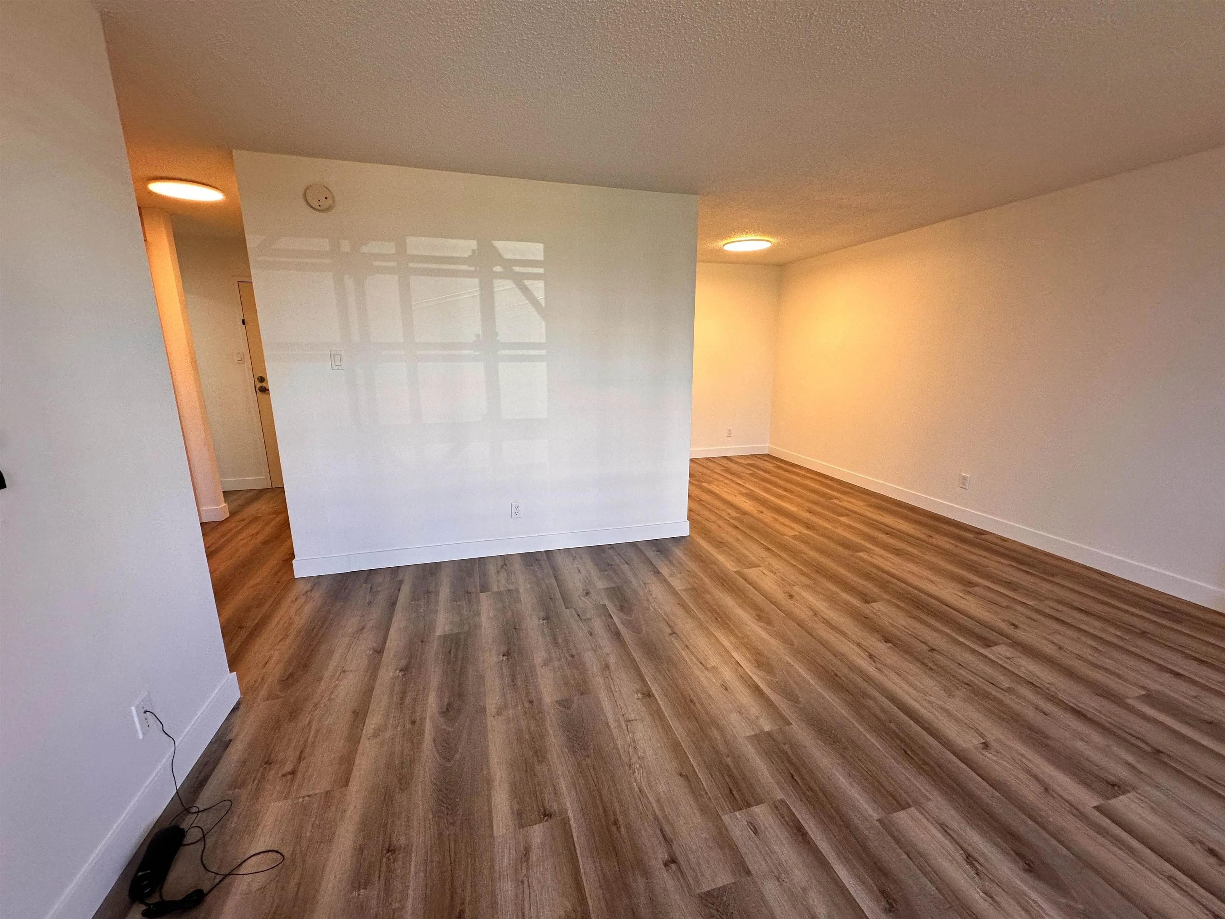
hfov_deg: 102.1
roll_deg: -0.2
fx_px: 495
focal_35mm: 14
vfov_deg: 85.7
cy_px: 460
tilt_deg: -12.4
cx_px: 612
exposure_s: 1/120
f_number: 2.2
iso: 125
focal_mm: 2.22
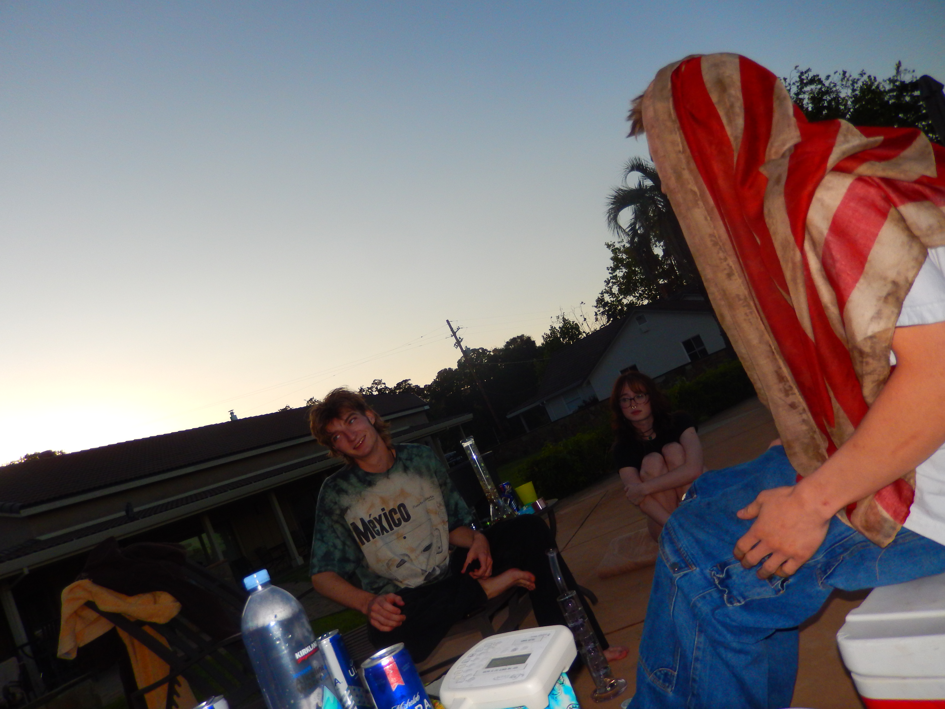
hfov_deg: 69.4
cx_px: 472
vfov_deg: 54.9
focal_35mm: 25
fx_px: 682
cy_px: 354
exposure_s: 1/400
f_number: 6.8
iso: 180
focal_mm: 4.5
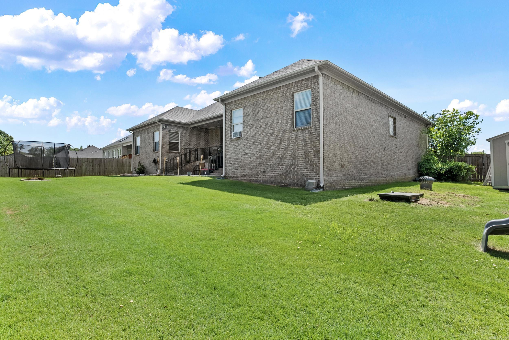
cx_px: 254
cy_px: 170
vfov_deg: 64.6
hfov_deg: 86.9
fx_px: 269
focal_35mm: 19
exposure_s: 1/250
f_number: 8
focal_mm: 12.6
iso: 400
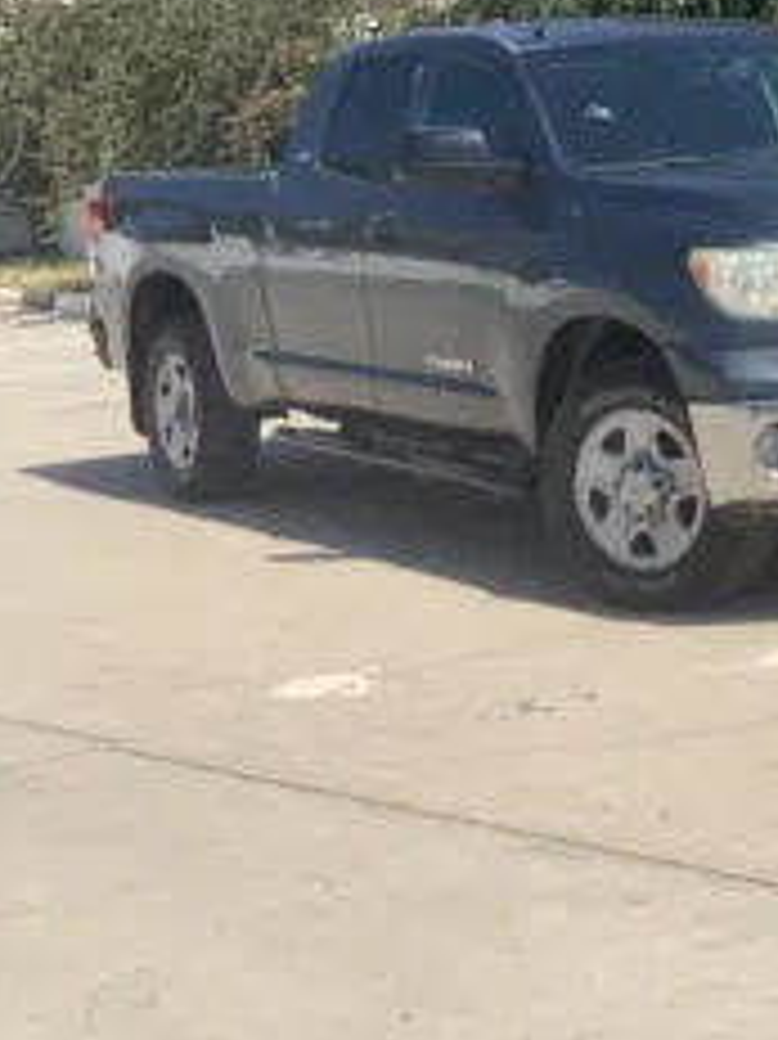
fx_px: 2700
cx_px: 666
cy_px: 252
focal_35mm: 90
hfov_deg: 16.2
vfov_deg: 21.6
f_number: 2.4
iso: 16
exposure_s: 1/1170
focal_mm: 6
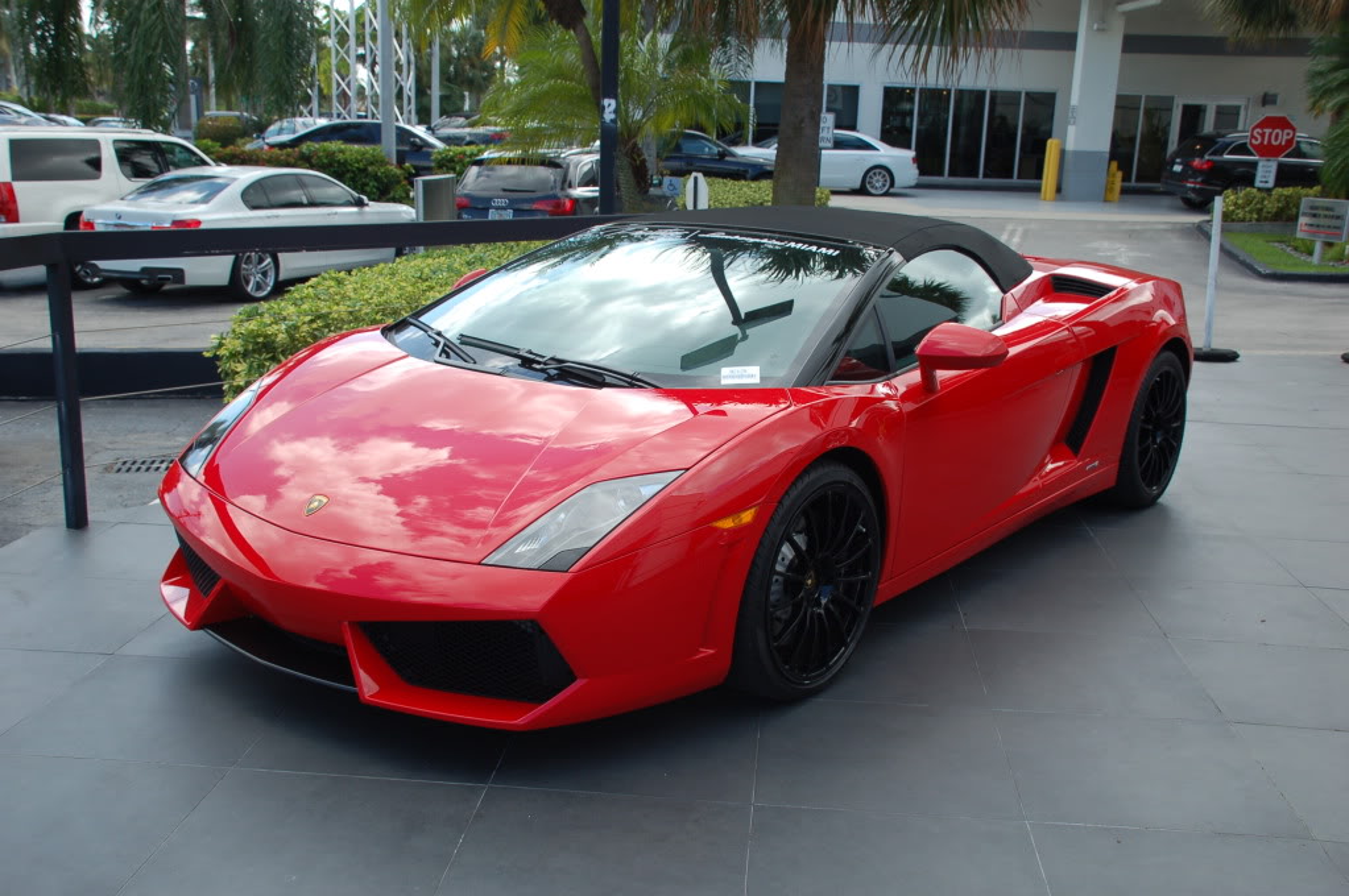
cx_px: 674
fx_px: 1348
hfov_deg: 53.2
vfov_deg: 36.8
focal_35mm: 36
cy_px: 448
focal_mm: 24
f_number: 7.1
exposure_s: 1/200
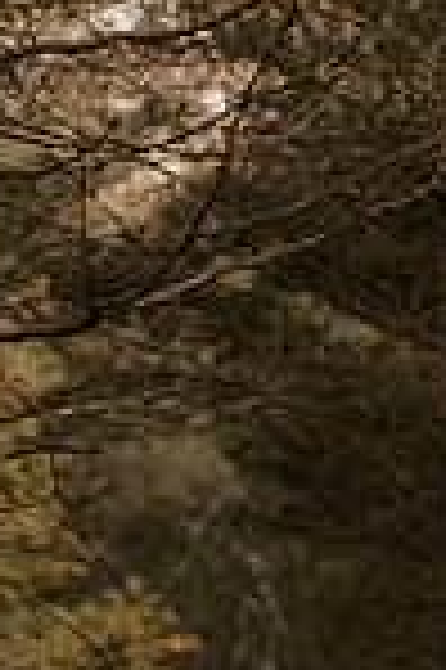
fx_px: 4787
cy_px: 926
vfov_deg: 7.9
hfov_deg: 5.3
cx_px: 243
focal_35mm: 257
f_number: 2
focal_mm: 85
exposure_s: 1/160
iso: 100
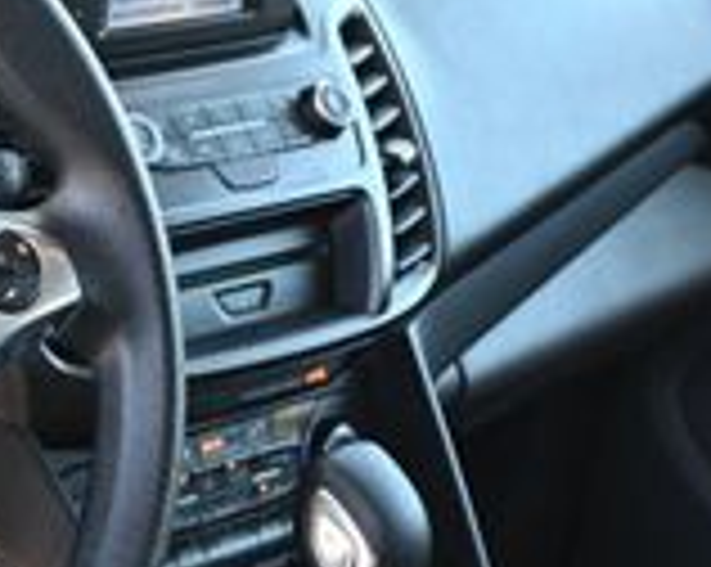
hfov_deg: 15.9
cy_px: 554
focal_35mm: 114
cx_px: -248
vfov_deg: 13.3
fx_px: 2396
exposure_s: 1/125
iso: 560
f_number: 3.8
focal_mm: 20
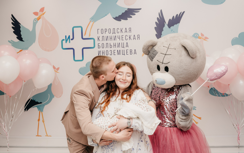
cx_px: 131
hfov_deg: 49.9
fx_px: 262
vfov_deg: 32.6
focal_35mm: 39
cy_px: 87
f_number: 4
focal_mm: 35
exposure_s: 1/160
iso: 400
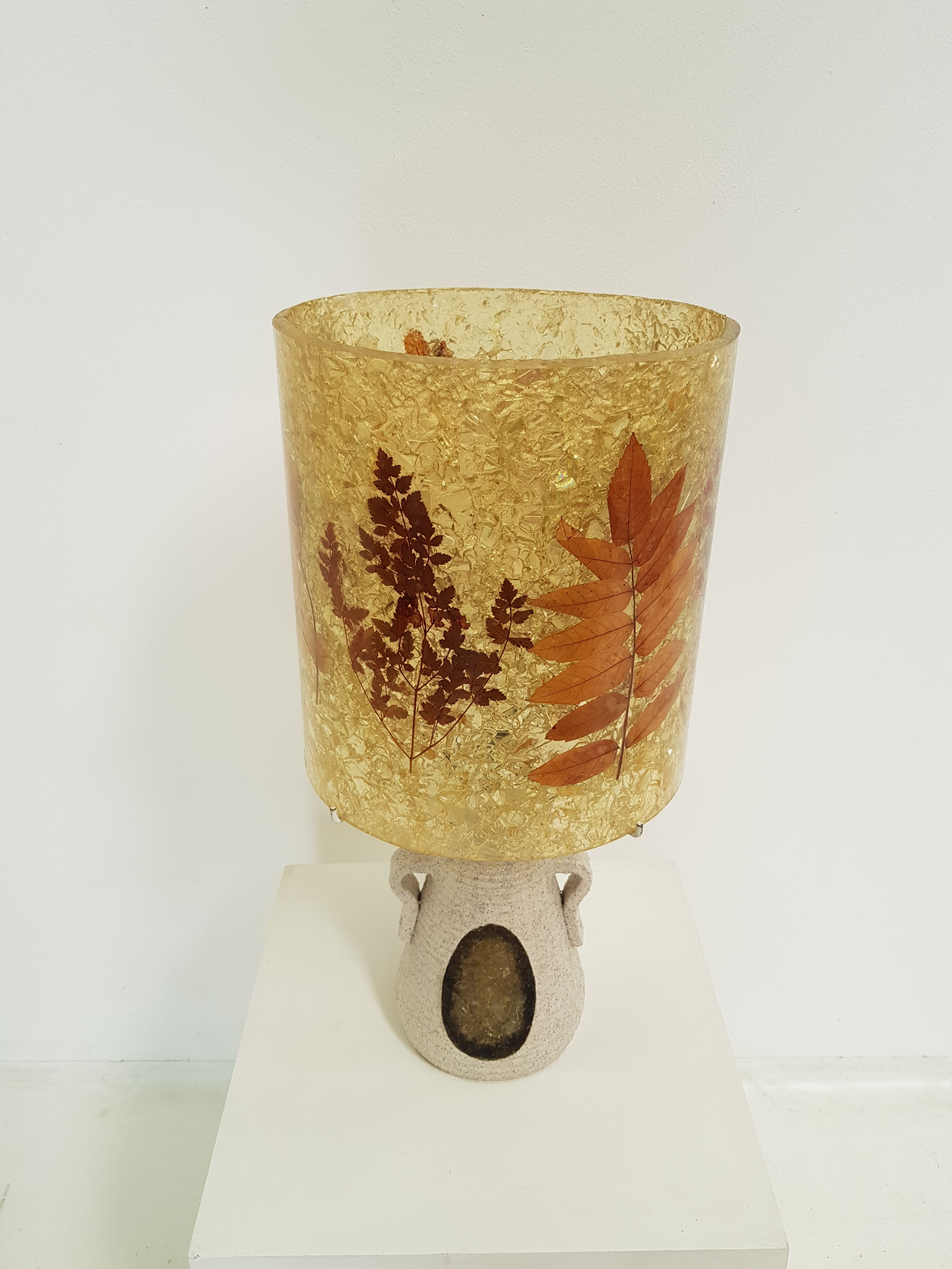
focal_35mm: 26
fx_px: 953
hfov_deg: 53.1
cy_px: 634
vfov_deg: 67.3
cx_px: 476
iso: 64
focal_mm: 4.2
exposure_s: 1/50
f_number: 1.7
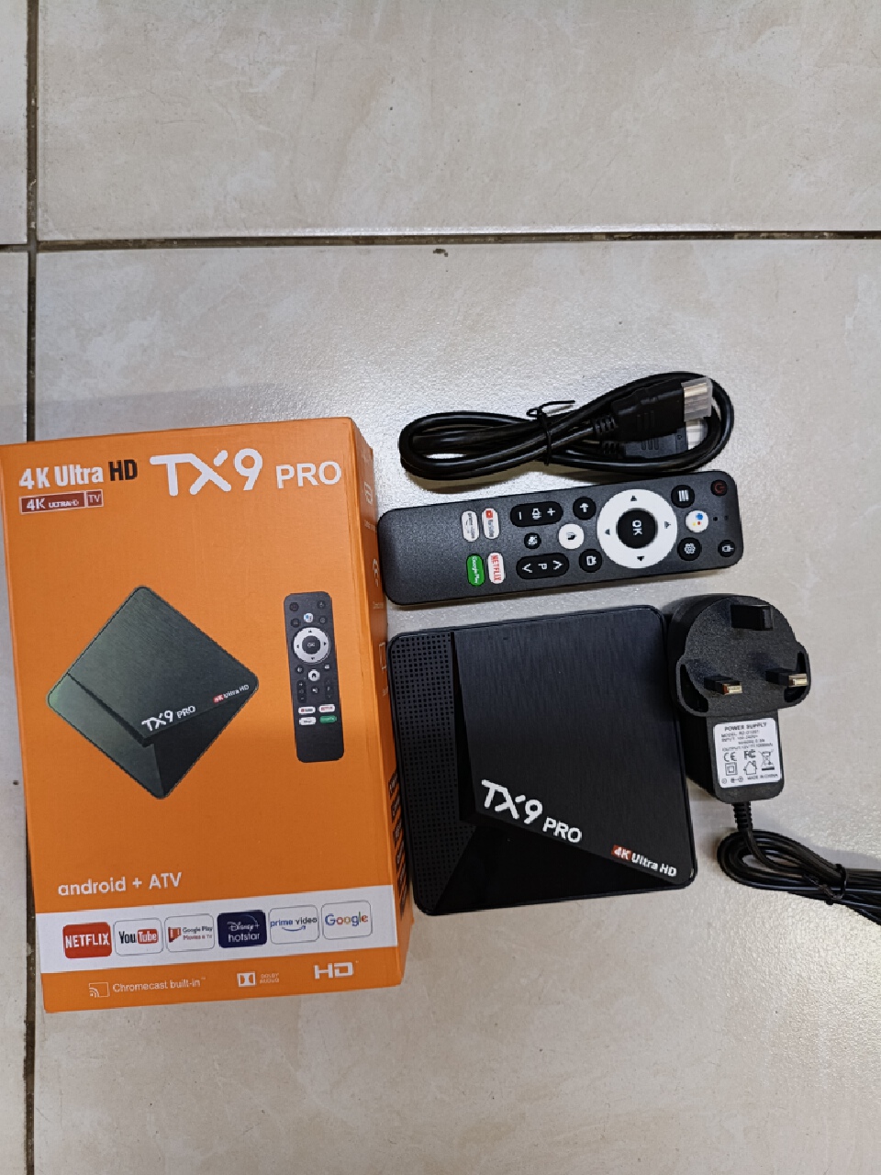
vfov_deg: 73.9
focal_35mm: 23
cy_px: 588
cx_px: 440
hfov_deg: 58.9
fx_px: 780
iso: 203
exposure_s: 1/66.6
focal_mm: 4.71
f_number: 1.79
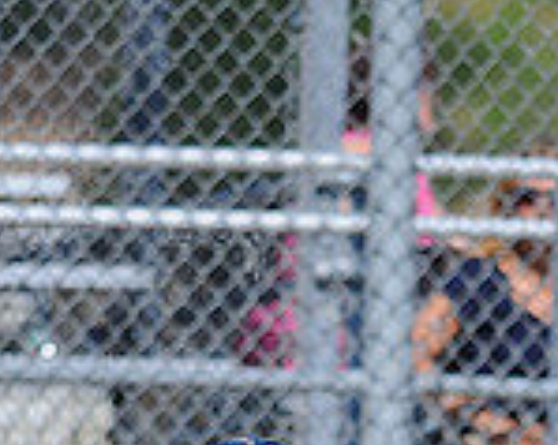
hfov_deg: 1.5
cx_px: 376
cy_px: 778
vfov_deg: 1.2
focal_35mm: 1276
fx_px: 21059
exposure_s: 1/2000
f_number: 4
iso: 200
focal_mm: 300
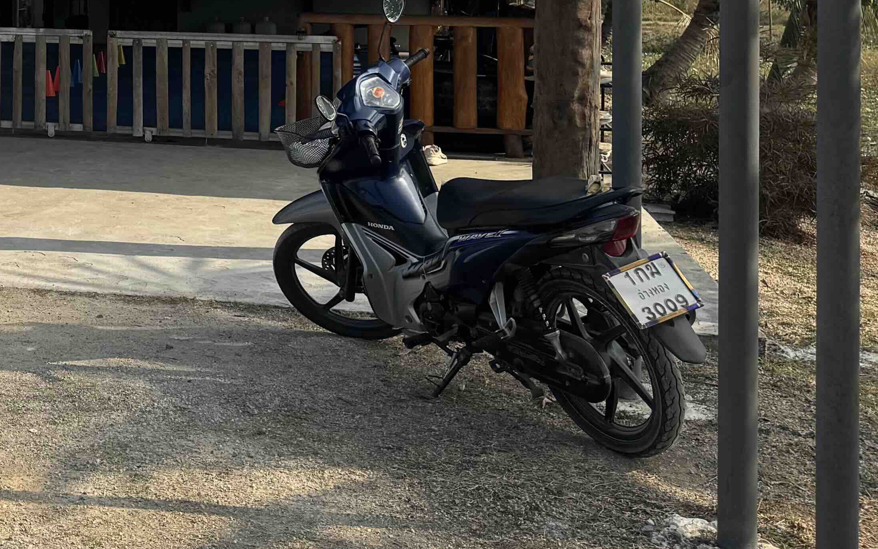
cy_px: -54
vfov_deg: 18.9
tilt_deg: +0.8
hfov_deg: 27.5
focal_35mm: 66
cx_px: -165
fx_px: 1579
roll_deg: -0.3
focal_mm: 6.76
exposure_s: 1/4310
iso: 80
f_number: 1.78
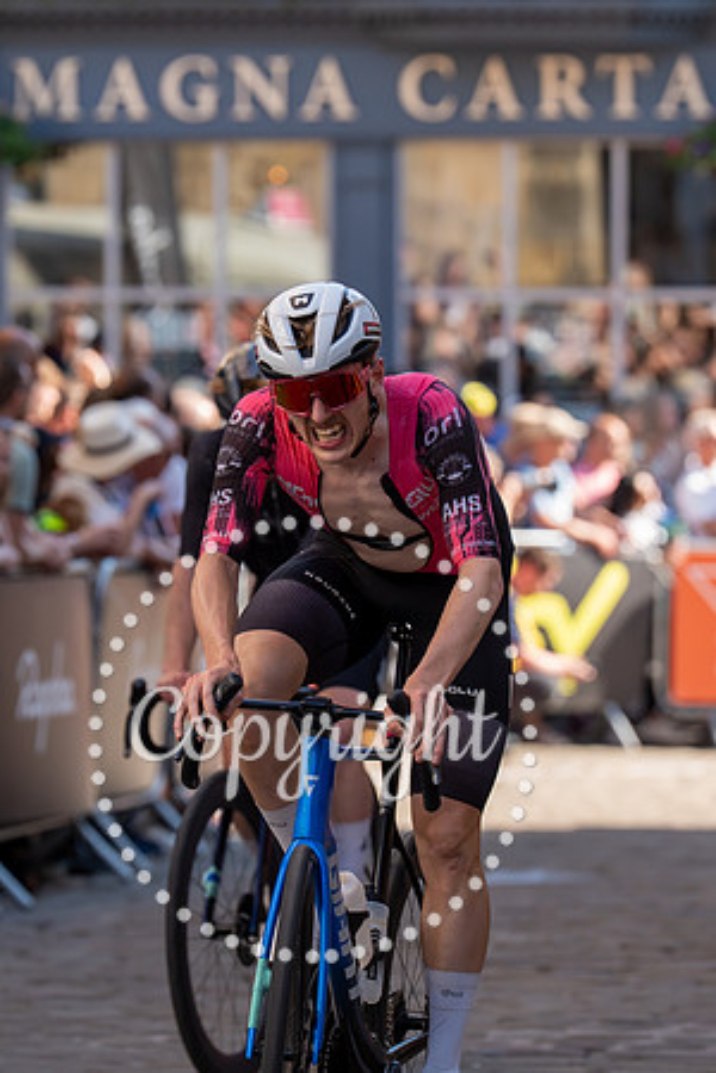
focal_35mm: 264
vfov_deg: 7.8
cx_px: 370
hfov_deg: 5.2
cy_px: 536
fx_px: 7875
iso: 500
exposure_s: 1/1000
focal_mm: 176
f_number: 4
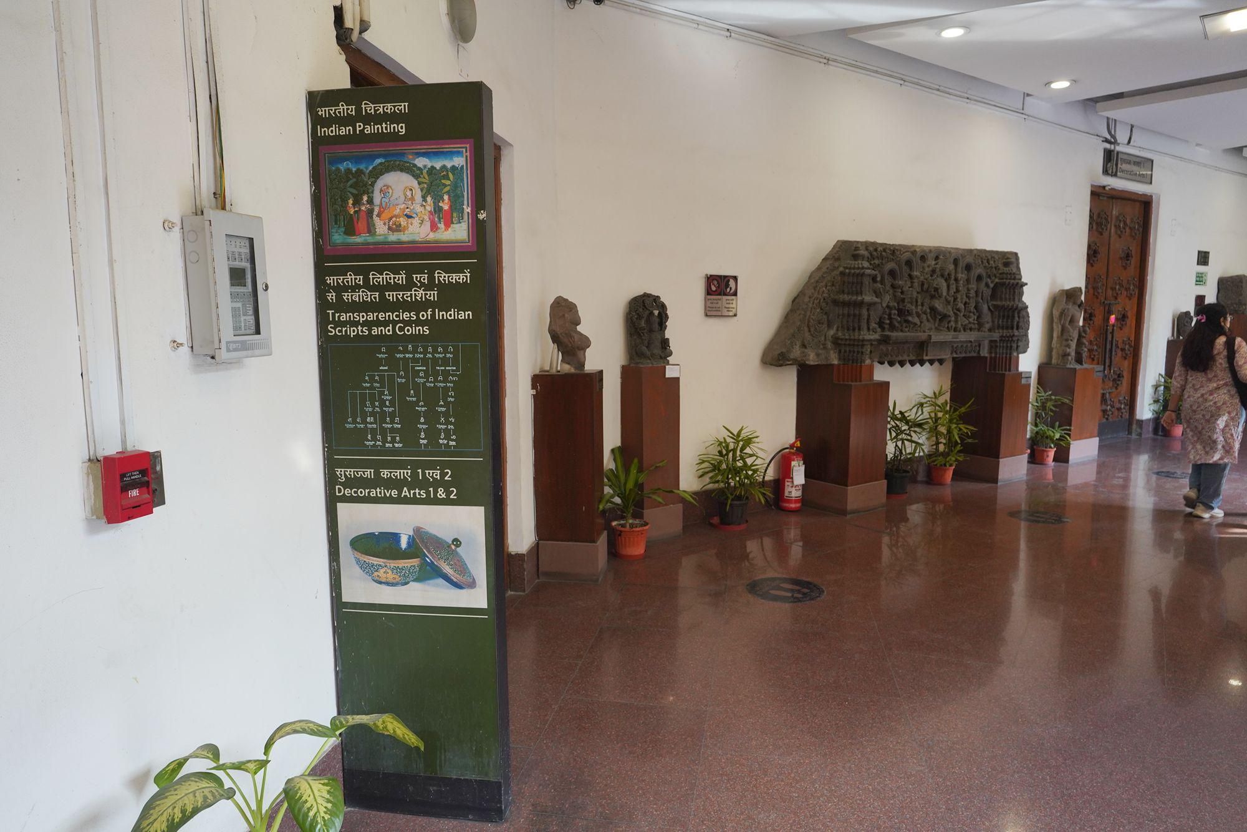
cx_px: 624
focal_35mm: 24
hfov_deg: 73.7
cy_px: 416
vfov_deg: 53.1
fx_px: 831
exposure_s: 1/100
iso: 800
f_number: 5
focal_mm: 24
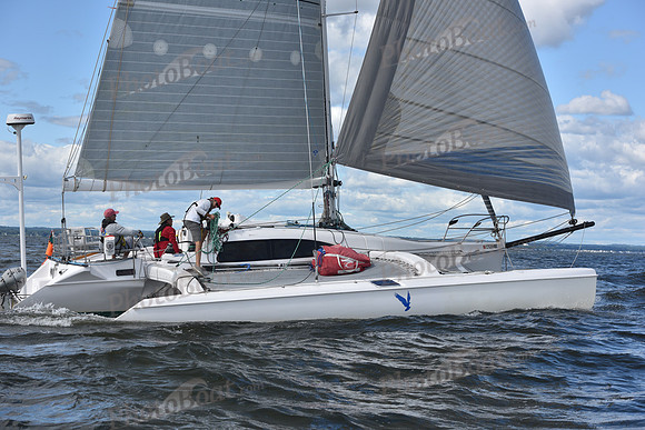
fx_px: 1254
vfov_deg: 19.5
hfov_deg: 28.8
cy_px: 215
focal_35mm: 70
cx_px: 322
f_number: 8
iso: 250
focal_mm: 70
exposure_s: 1/1000
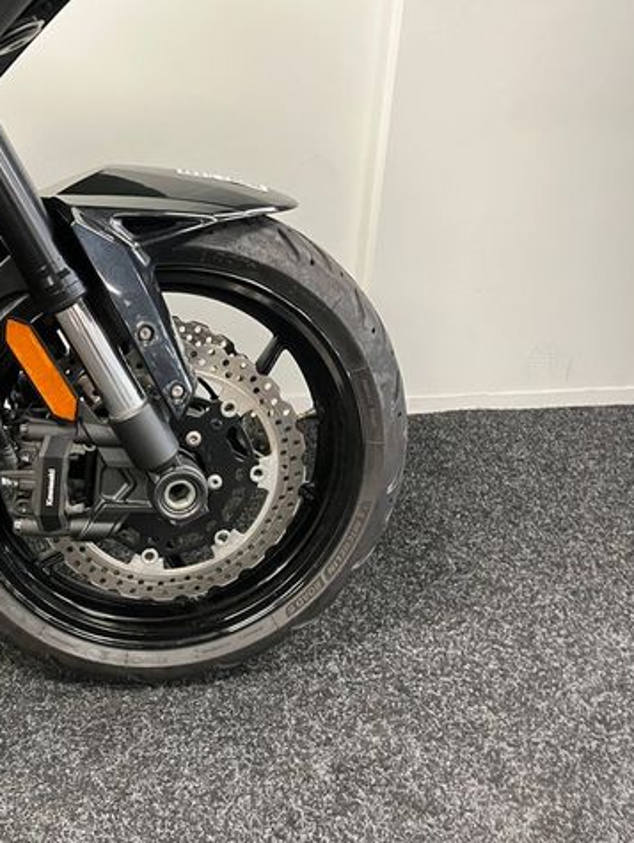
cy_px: 424
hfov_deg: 39.4
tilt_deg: -25.0
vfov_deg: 52.6
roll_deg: +2.6
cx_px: 144
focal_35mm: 35
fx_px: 854
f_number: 1.6
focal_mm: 5.1
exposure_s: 1/50
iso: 320
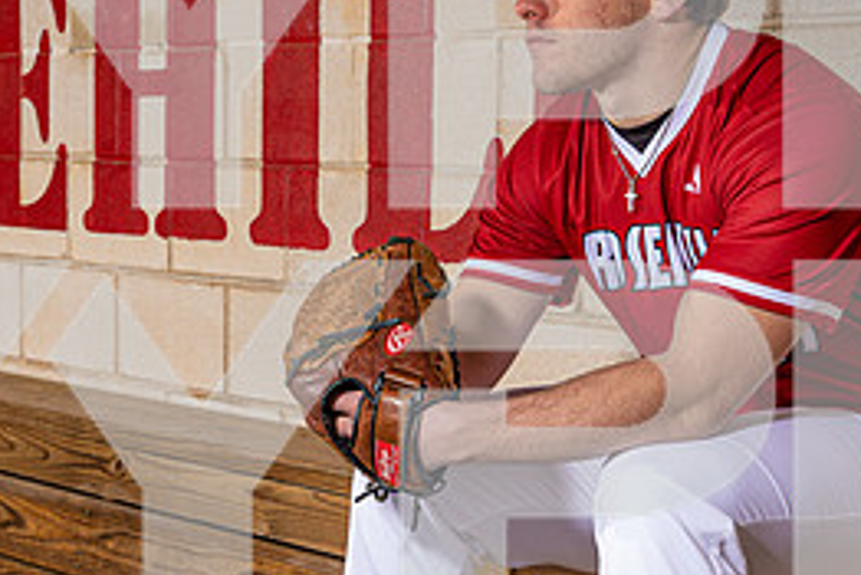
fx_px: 2632
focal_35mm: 110
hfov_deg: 18.6
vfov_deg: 12.4
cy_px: 401
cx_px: 389
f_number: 5.6
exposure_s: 1/250
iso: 100
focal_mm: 47
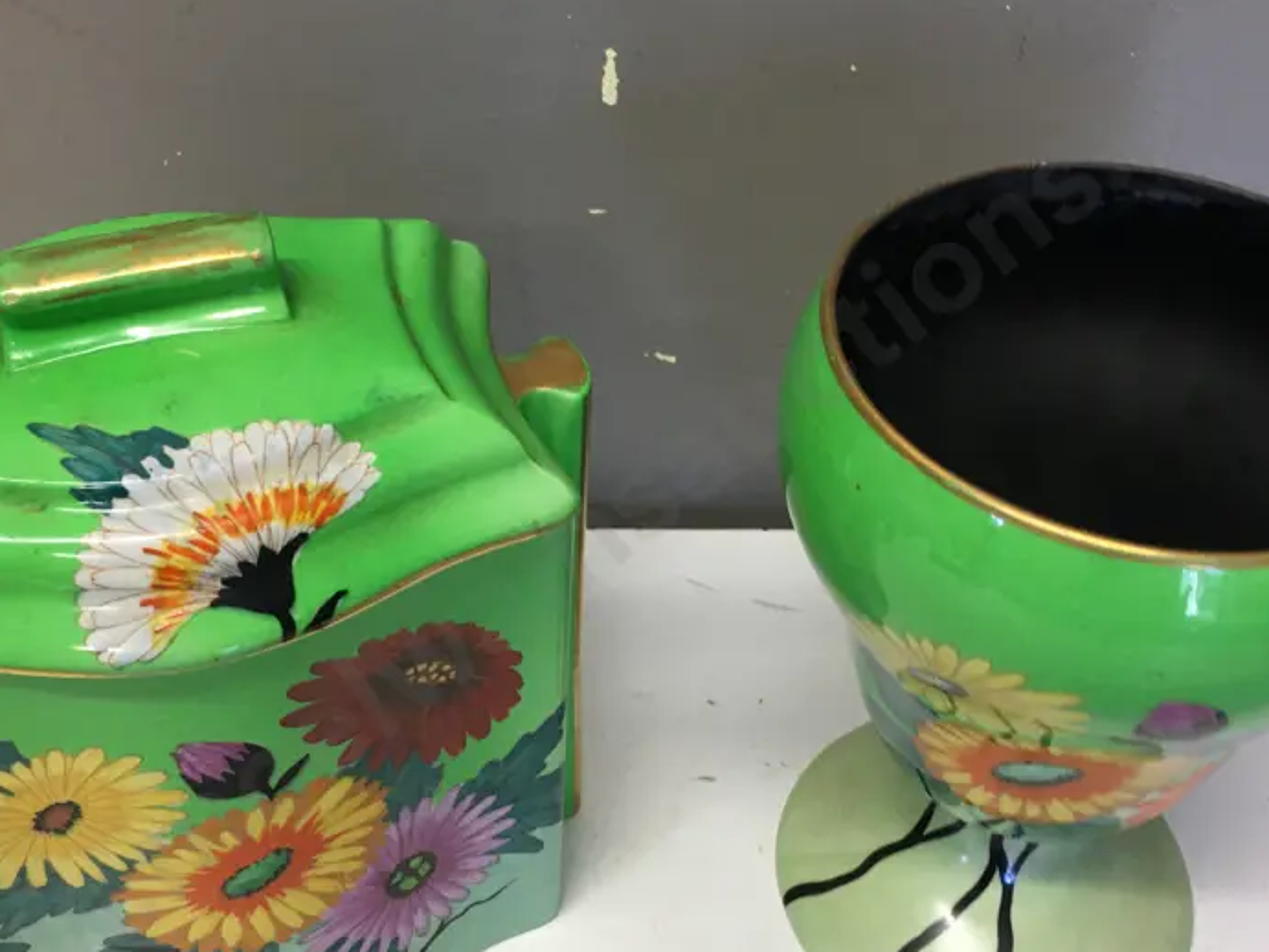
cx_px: 624
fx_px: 1576
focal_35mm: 43
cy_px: 518
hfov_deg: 43.9
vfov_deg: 33.6
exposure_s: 1/33
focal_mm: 4.15
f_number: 2.2
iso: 40
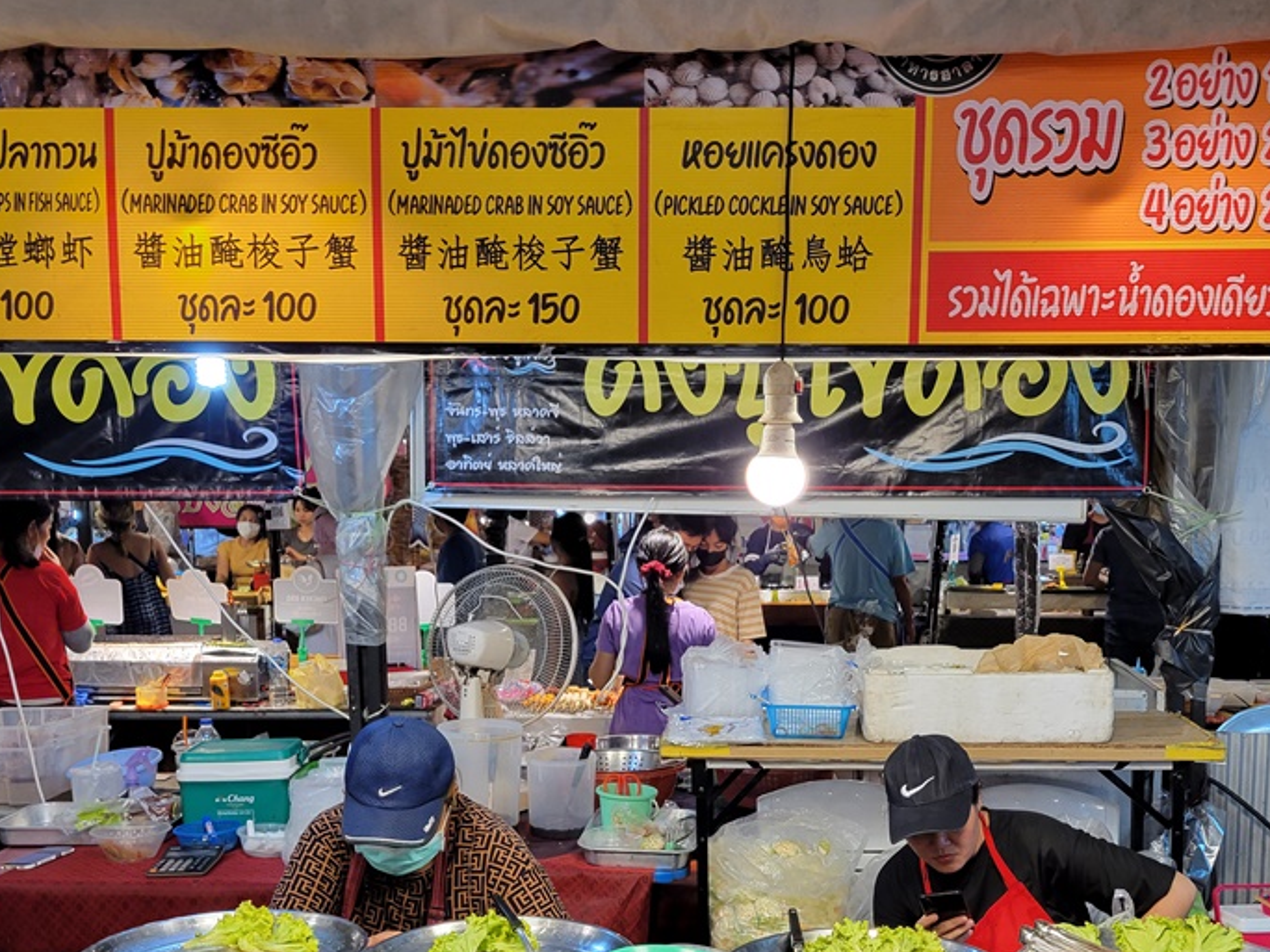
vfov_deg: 37.2
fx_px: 1394
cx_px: 693
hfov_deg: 48.9
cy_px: 659
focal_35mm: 38
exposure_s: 1/100
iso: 160
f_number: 1.8
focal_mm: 5.4
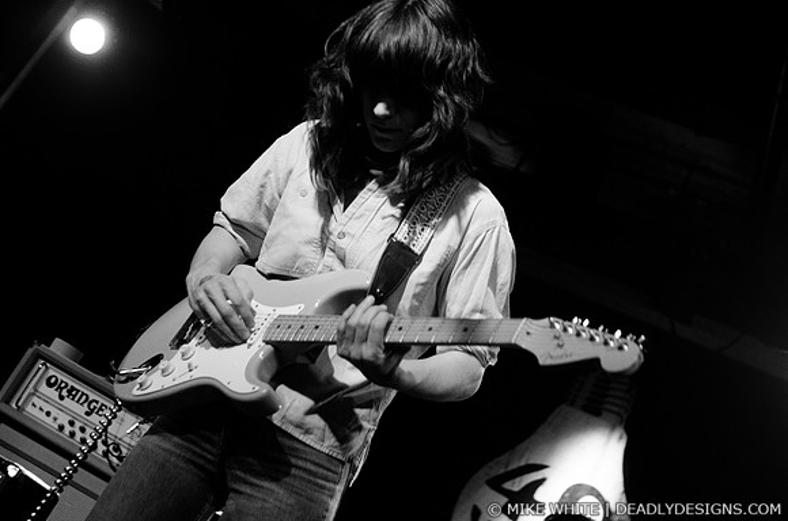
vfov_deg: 25.6
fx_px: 1147
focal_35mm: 52
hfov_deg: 37.9
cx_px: 394
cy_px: 260
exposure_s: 1/60
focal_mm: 35
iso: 1600
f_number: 2.8
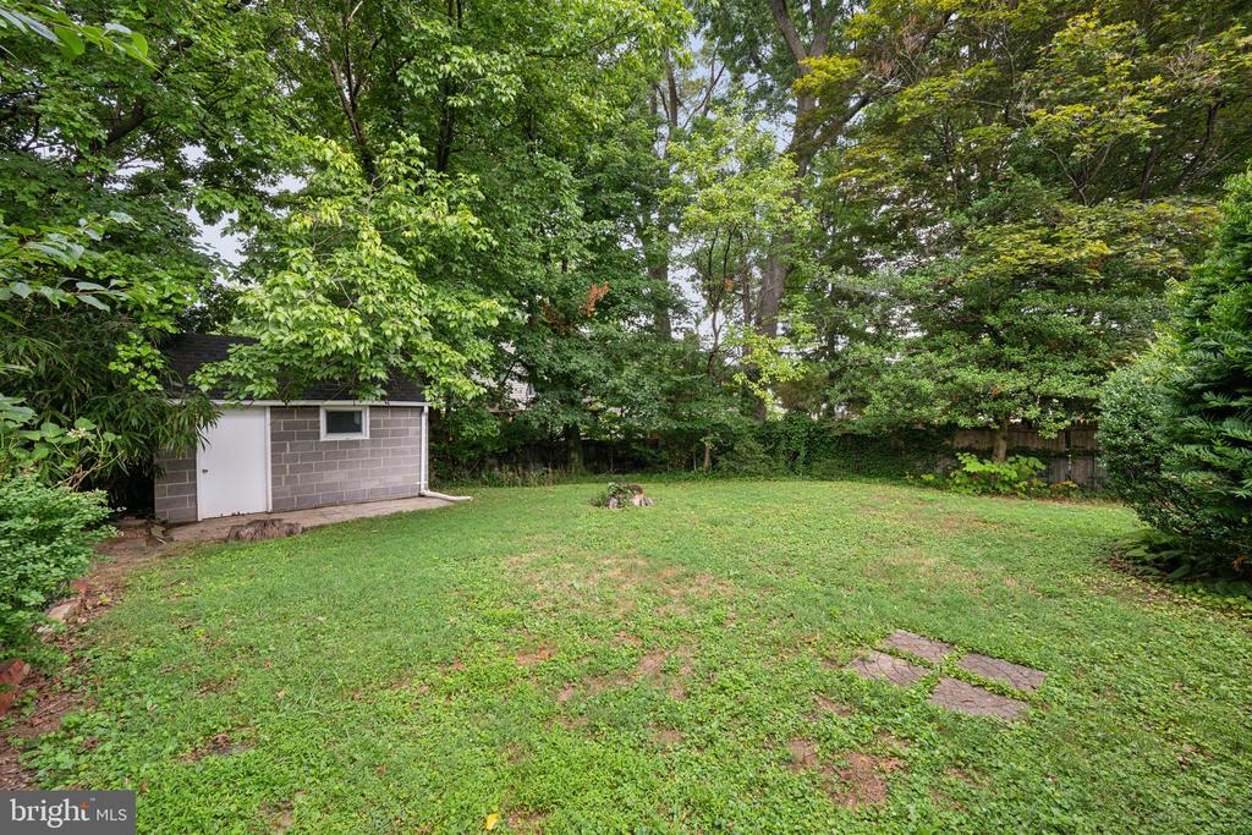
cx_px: 626
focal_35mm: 14
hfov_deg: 104.2
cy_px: 418
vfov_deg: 81.2
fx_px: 487
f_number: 7.1
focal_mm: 14
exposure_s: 1/80
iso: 400
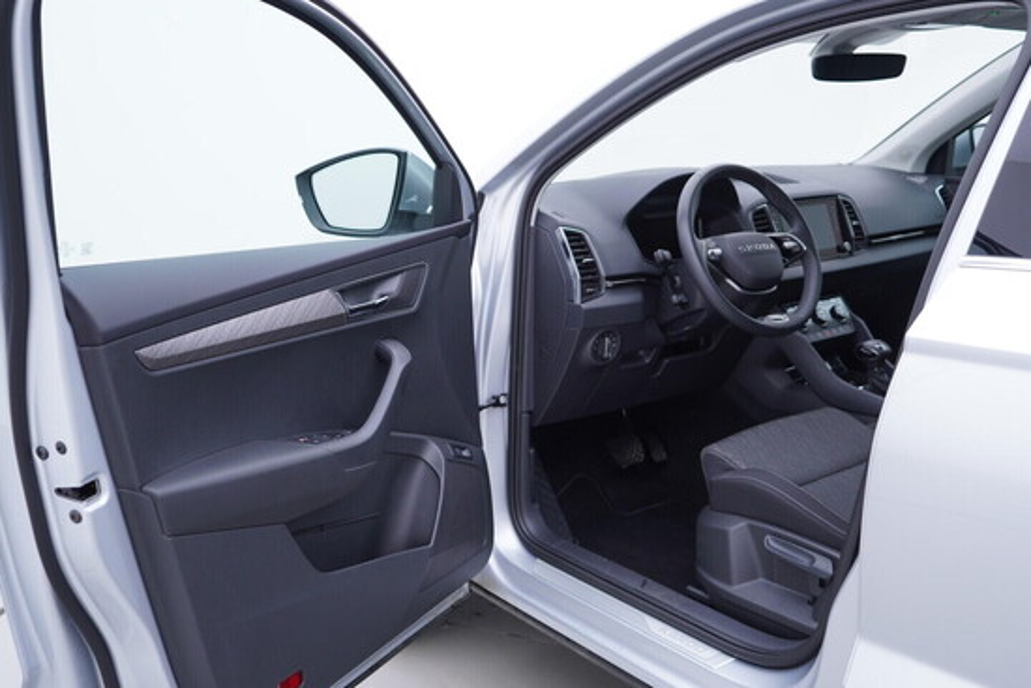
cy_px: 344
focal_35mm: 36
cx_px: 516
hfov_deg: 53.1
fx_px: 1031
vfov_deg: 36.9
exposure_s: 1/50
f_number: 3.2
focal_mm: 24
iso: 125
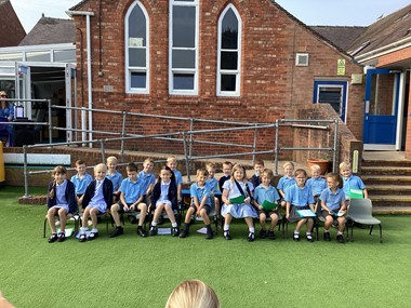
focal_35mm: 31
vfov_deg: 45.4
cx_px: 206
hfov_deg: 58.4
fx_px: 368
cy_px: 154
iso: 25
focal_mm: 3.3
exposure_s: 1/304
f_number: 2.4
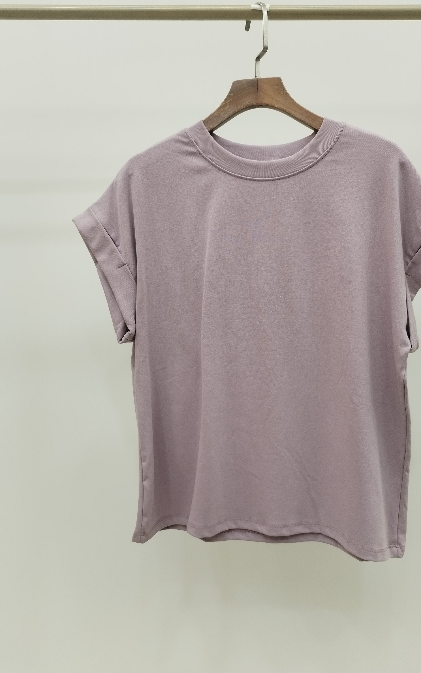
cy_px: 335
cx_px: 236
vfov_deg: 61.2
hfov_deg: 40.5
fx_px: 569
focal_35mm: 31
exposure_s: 1/60
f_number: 1.8
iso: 183
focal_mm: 4.75
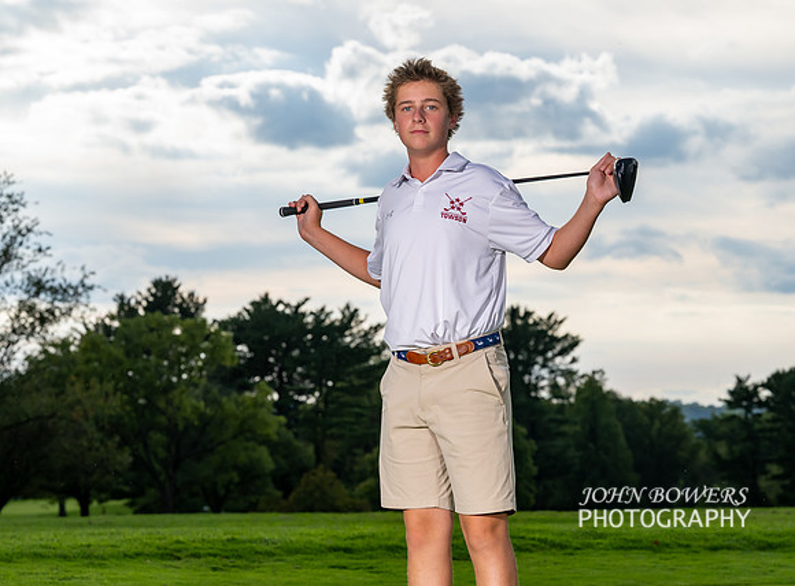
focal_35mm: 113
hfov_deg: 17.5
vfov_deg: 12.9
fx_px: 2588
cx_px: 391
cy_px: 241
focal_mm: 79
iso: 160
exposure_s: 1/500
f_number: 6.3
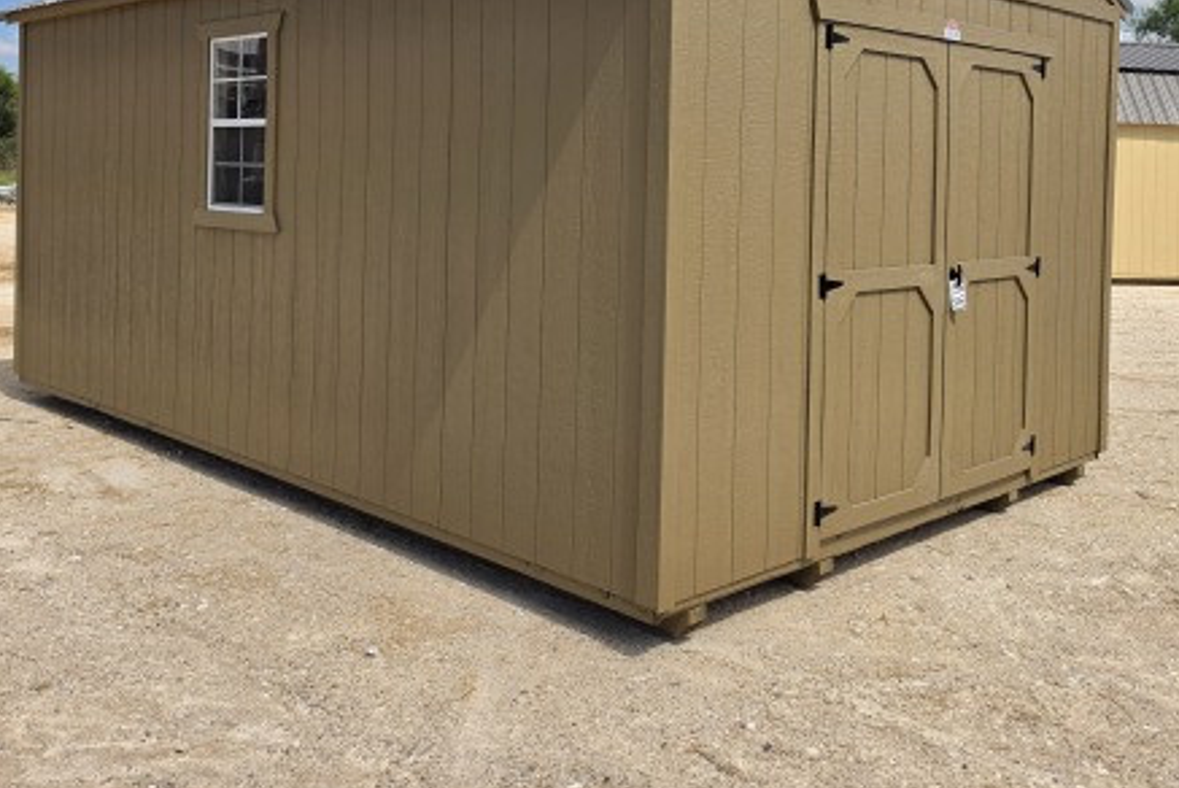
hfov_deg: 54.4
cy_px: 192
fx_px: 1147
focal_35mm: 35
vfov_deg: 36.9
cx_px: 602
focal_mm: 6.5
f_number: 1.4
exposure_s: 1/7939
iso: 64
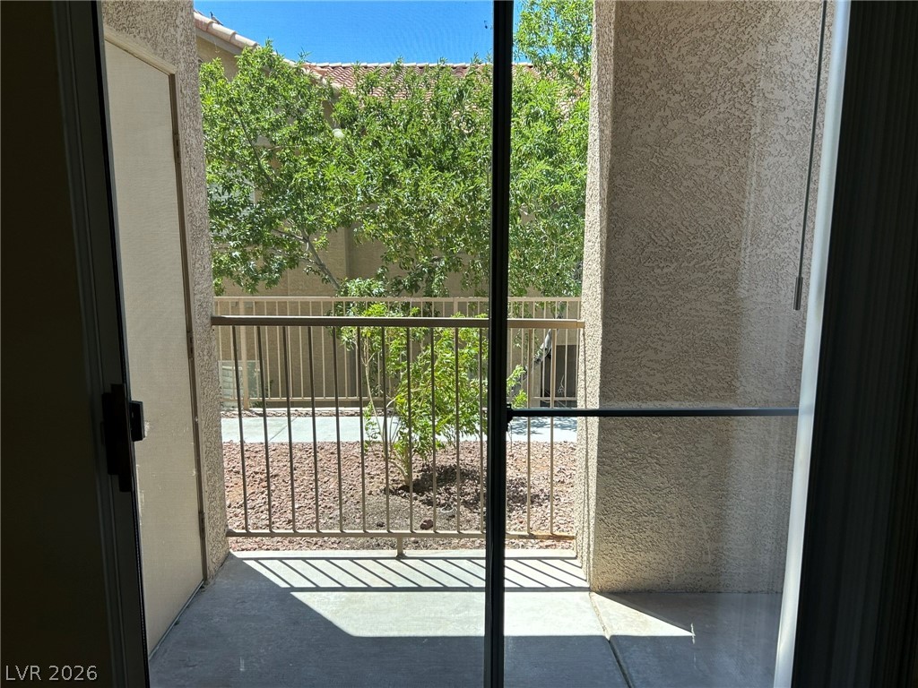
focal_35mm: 26
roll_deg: +0.1
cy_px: 344
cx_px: 459
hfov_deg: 67.3
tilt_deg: -8.3
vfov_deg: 53.1
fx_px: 690
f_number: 1.5
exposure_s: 1/827
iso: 50
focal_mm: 5.7
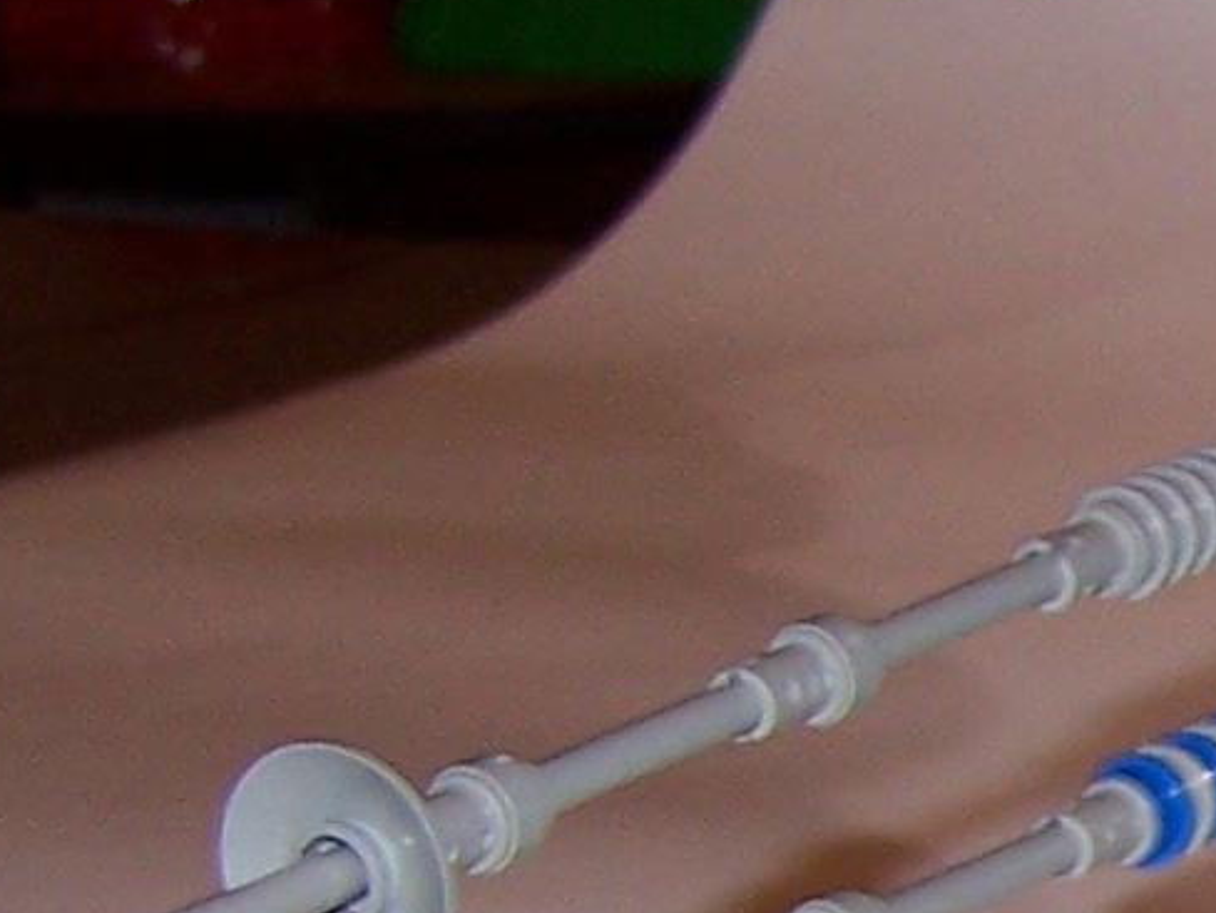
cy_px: 1490
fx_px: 7027
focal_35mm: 200
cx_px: 3051
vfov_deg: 7.3
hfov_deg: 8.8
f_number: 2.8
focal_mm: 6.3
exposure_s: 1/60
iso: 80
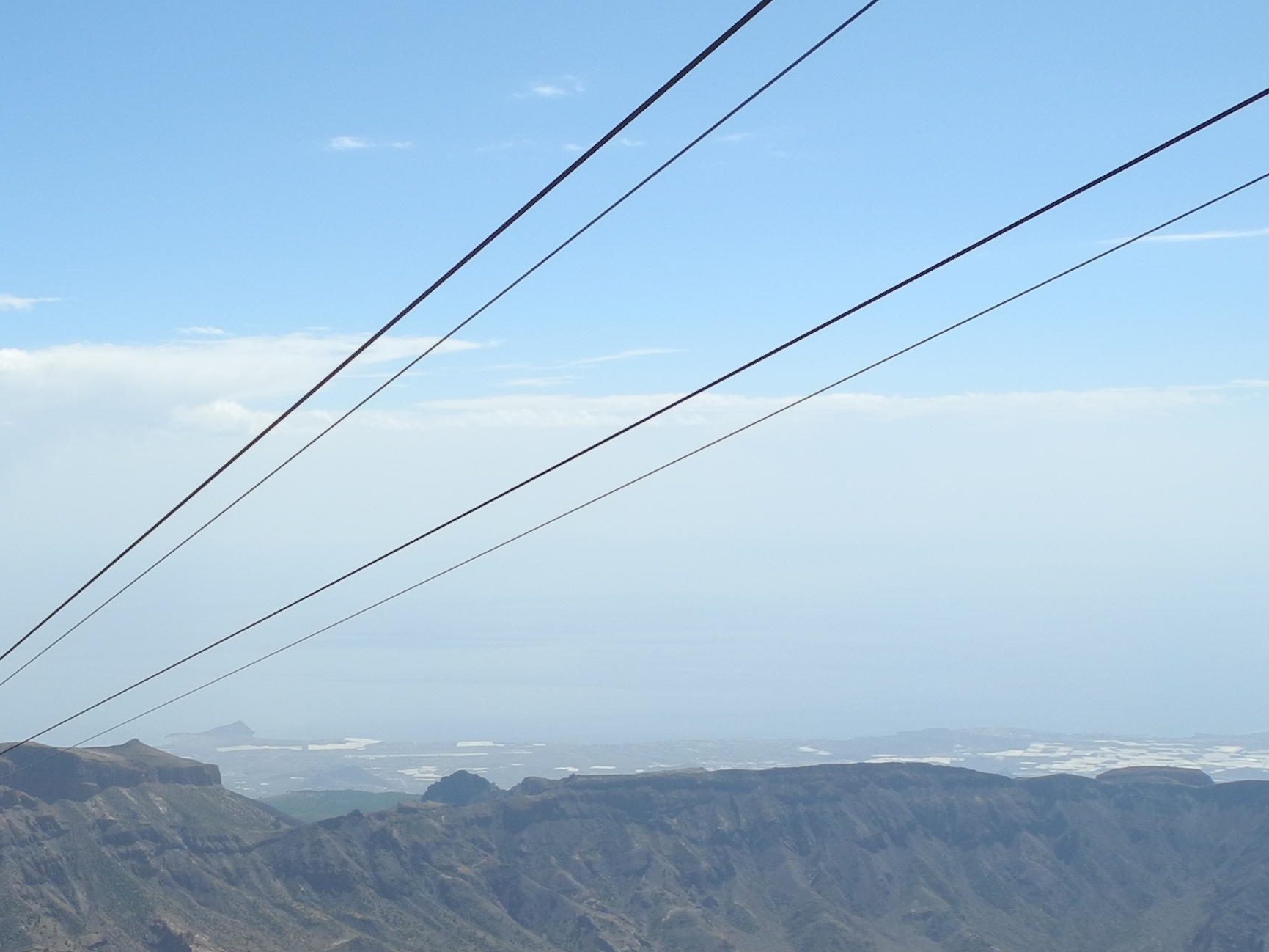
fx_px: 2163
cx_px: -40
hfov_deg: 30.1
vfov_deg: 24.4
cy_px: 782
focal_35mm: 59
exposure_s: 1/1000
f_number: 4.5
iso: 100
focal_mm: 6
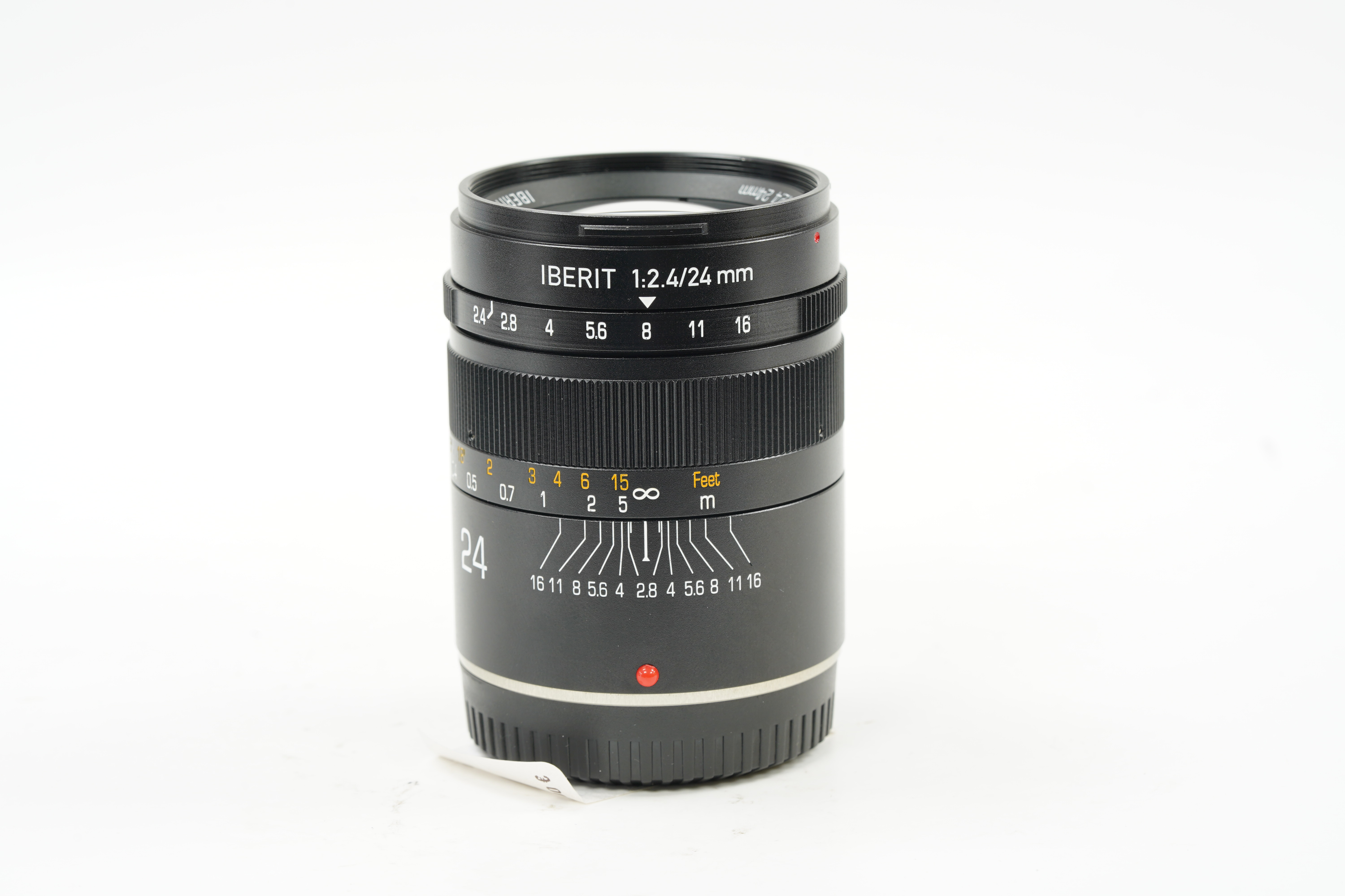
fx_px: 3362
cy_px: 448
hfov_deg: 22.6
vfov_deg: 15.2
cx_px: 672
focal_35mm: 90
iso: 200
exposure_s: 1/1.6
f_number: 11
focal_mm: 90
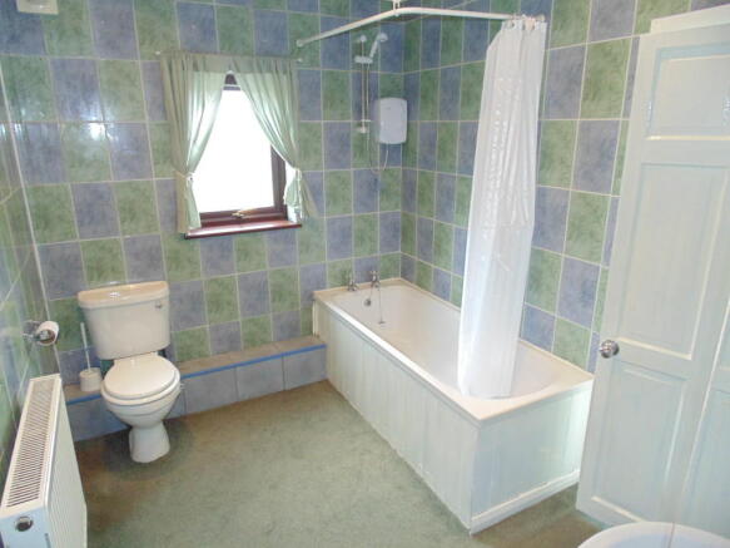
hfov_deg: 76.4
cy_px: 274
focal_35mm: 22
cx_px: 365
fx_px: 464
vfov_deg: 61.1
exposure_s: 1/15
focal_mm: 4
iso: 400
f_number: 3.1
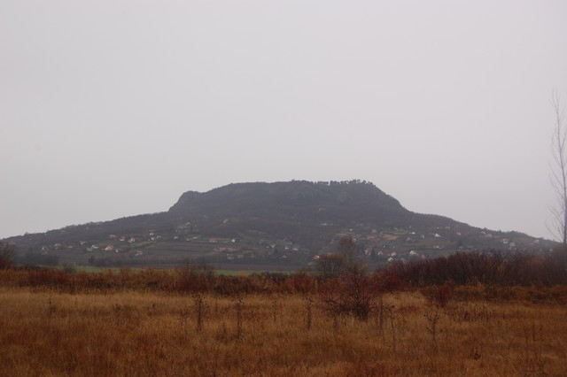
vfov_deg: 28.0
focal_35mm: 48
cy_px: 188
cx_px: 284
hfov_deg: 41.1
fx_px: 756
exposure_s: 1/250
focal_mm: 32
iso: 400
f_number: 8
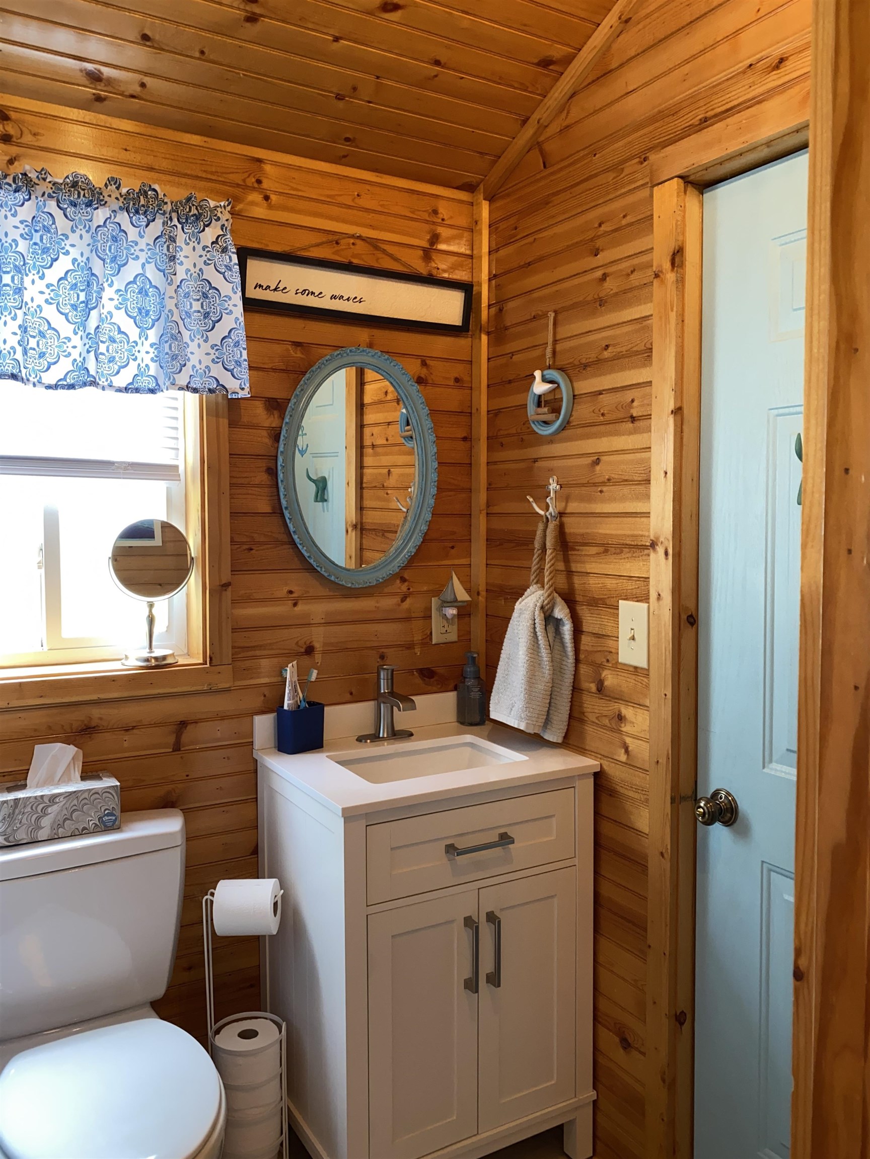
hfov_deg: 53.1
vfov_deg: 67.3
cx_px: 435
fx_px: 871
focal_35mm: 26
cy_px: 580
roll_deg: -1.9
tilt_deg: -1.6
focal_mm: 4.25
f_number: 1.8
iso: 40
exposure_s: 1/24
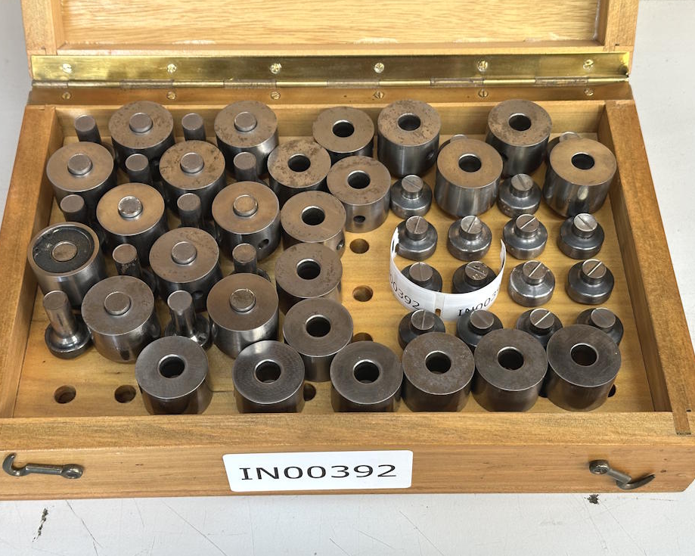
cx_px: 332
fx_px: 1049
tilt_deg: -54.7
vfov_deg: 29.7
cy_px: 275
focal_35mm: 51
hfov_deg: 36.7
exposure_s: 1/33
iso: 200
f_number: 1.78
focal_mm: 6.86
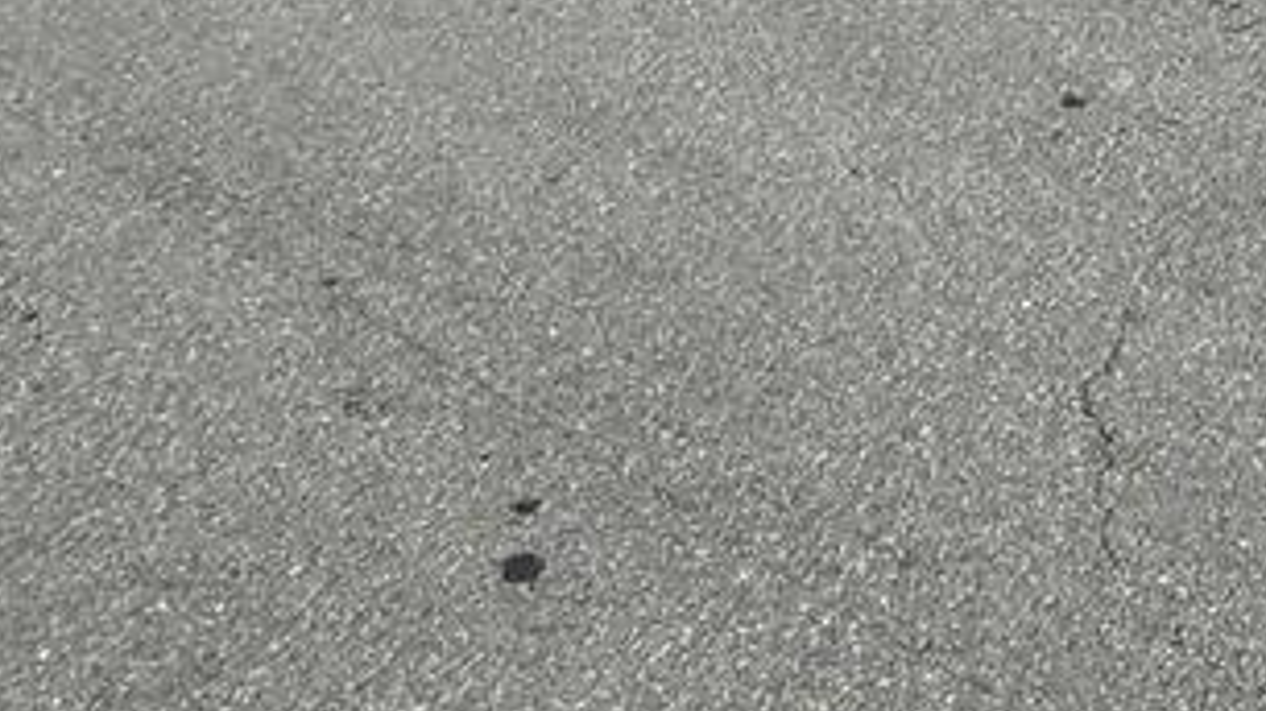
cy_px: -1372
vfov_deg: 11.1
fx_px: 2484
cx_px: 1853
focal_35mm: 74
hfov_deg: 23.4
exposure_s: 1/4233
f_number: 2.2
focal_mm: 2.2
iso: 50
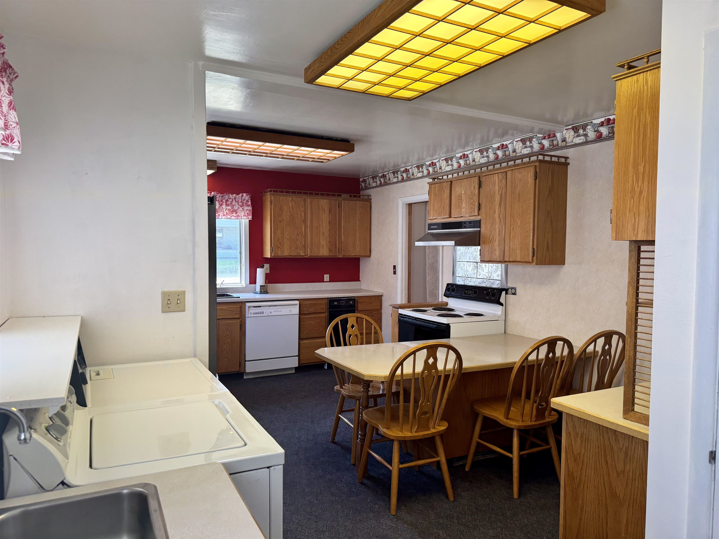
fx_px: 498
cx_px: 360
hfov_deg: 71.6
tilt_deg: -3.2
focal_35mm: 24
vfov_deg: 56.8
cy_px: 270
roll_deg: -0.7
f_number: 1.78
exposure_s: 1/120
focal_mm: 6.76
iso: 125
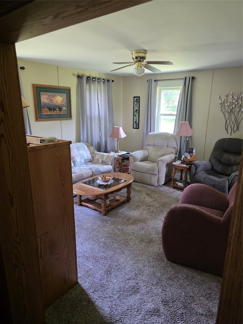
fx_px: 215
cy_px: 162
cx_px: 122
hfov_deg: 58.9
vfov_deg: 73.9
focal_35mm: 23
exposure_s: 1/120
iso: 800
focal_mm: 6.3
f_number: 1.7
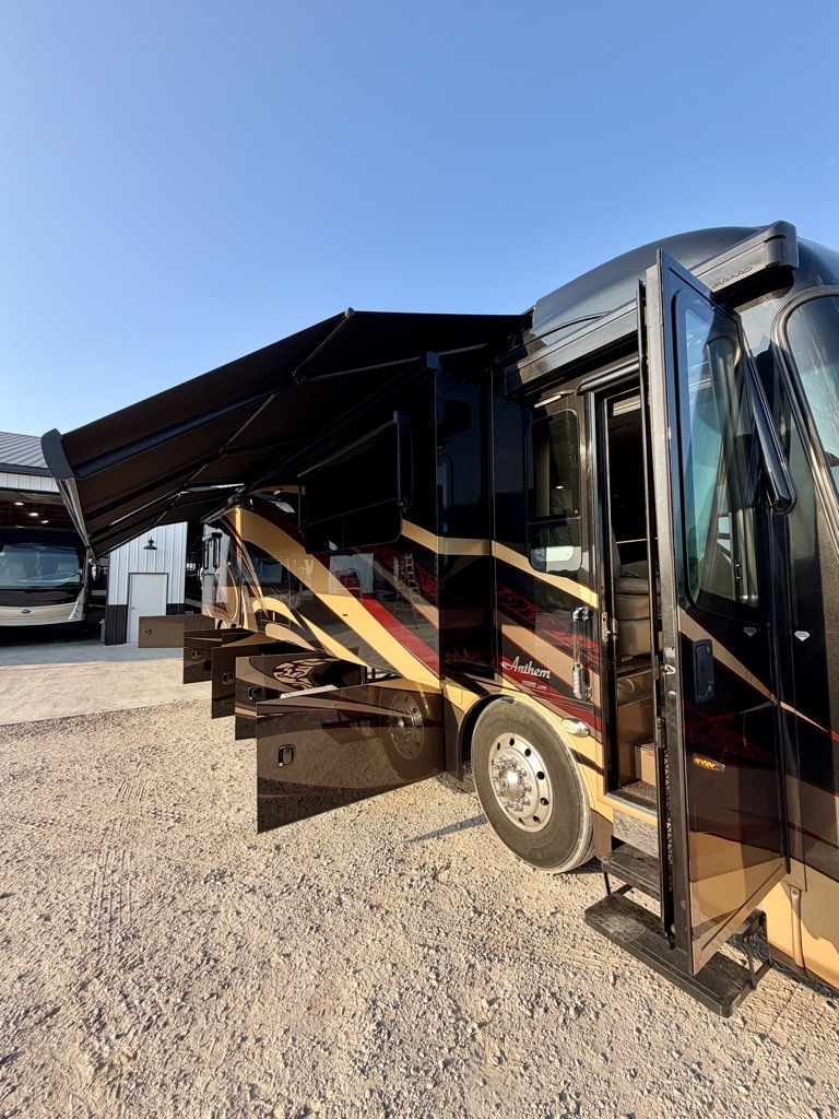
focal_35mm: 14
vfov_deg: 102.1
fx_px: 452
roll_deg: -0.7
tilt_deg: +4.6
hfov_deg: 85.7
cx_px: 420
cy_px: 560
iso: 40
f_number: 2.2
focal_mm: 2.22
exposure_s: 1/527
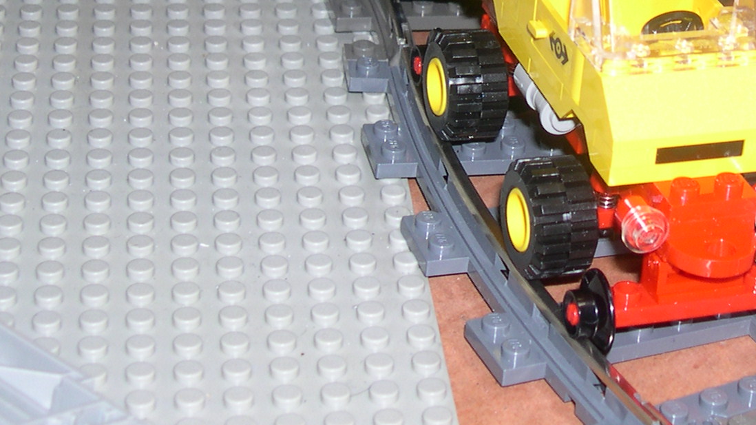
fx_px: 2124
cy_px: -30
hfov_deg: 20.0
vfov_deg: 11.3
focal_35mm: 106
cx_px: 556
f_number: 3.1
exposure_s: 1/60
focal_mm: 10.1
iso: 100
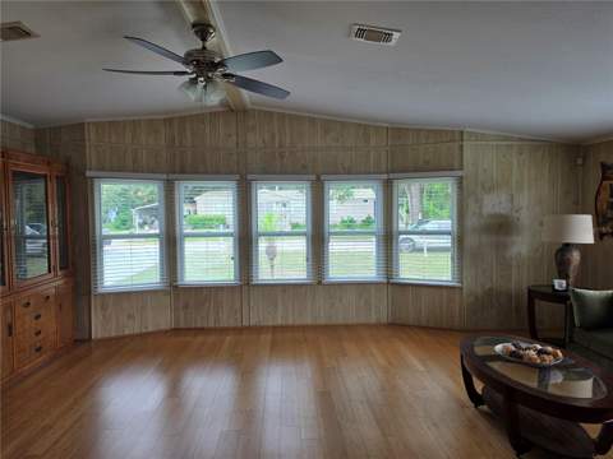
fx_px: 407
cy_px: 230
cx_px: 306
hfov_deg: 73.9
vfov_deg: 58.9
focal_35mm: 23
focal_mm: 6.25
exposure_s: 1/120
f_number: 1.7
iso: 40
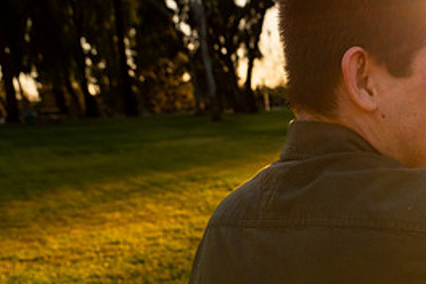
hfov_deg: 26.6
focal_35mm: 70
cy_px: 293
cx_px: 463
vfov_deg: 18.9
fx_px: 829
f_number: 5.6
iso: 64
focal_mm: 32
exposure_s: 1/320
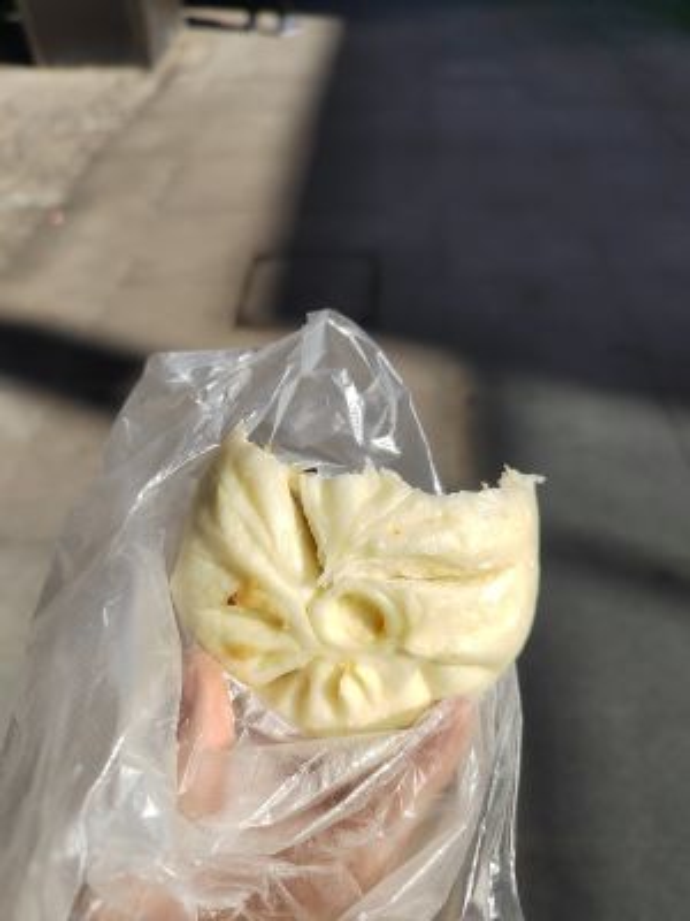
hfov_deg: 58.9
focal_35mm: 23
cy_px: 460
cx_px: 345
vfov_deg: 73.9
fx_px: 611
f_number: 1.9
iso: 172
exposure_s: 1/2000
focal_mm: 5.52
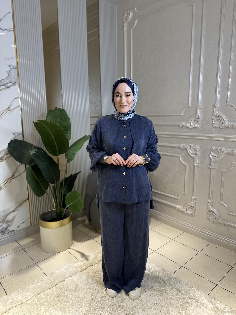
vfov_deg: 71.6
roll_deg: +0.1
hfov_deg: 56.8
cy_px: 158
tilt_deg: -9.1
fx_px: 218
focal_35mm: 24
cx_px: 118
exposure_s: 1/100
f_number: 1.78
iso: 64
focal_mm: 6.86
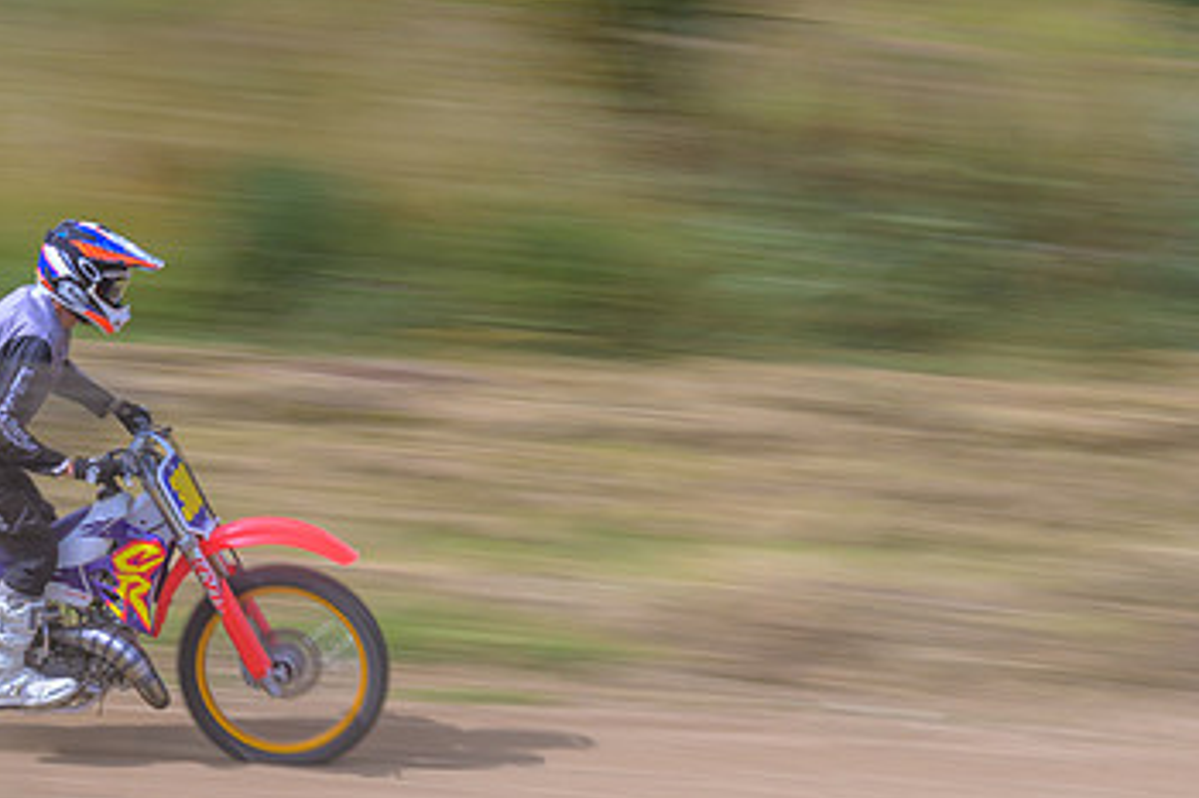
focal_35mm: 174
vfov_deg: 7.9
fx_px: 5792
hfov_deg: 11.8
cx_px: 442
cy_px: 380
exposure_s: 1/50
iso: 50
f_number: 13
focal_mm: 70
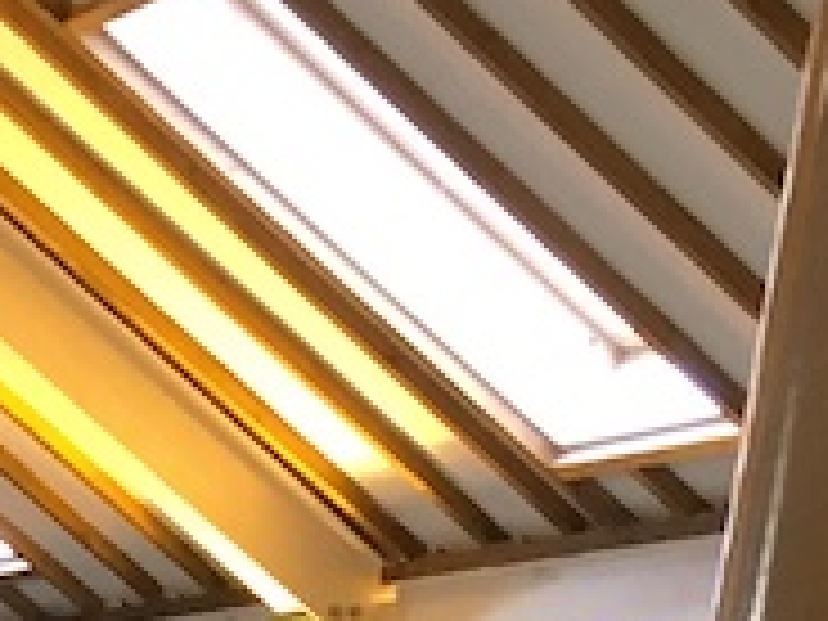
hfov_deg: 9.2
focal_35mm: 202
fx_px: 4832
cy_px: 1948
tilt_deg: -12.6
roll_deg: -2.1
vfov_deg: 6.6
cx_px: -832
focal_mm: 4.15
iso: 80
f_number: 2.2
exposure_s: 1/33
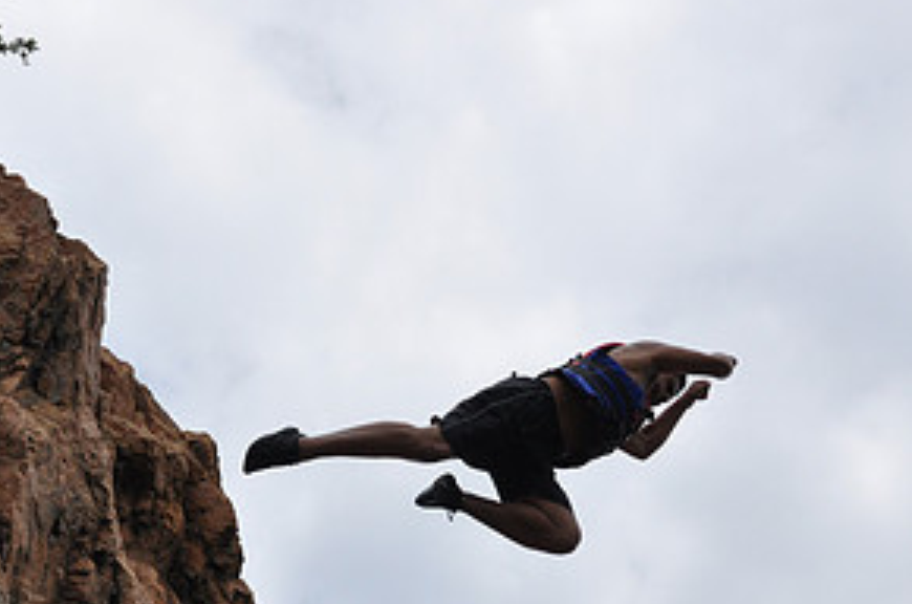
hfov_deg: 28.1
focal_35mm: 72
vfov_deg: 18.7
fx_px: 1820
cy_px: 480
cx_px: 431
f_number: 9
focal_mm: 24
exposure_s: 1/2500
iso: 640
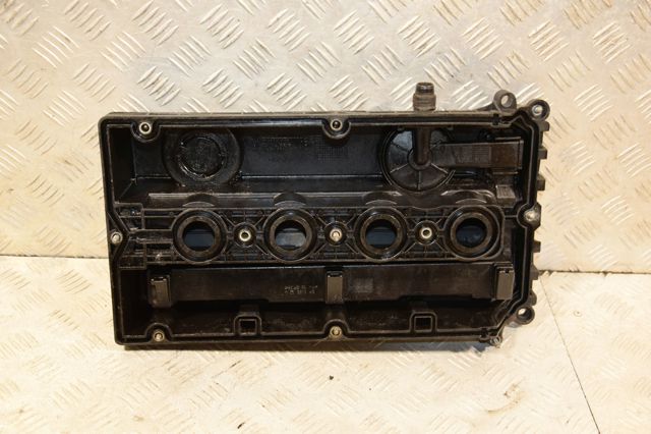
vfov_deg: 28.0
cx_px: 326
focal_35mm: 48
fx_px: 868
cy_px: 217
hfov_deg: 41.1
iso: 800
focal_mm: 32
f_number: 5
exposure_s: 1/100
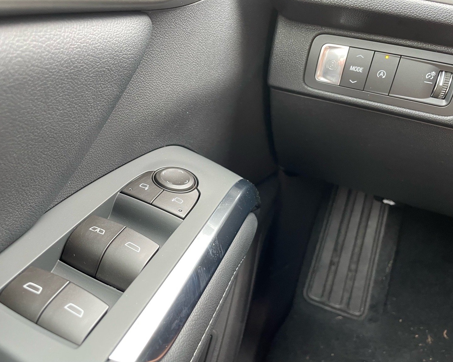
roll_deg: -3.3
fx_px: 375
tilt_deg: -36.3
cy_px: 175
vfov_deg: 51.5
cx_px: 221
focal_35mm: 28
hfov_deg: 62.2
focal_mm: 4.2
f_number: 1.6
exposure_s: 1/60
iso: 250
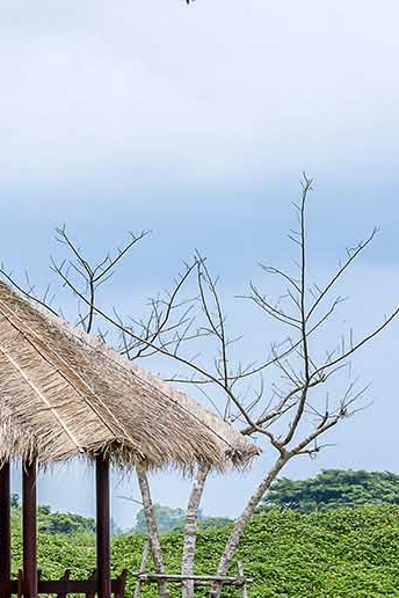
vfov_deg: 4.5
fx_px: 7664
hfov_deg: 3.0
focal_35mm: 461
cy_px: 648
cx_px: 114
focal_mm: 165
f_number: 20
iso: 200
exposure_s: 1/200
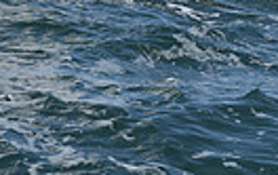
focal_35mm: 313
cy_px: -407
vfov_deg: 4.0
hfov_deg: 6.6
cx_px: -100
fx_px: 2375
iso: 250
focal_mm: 70
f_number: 9
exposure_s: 1/1250
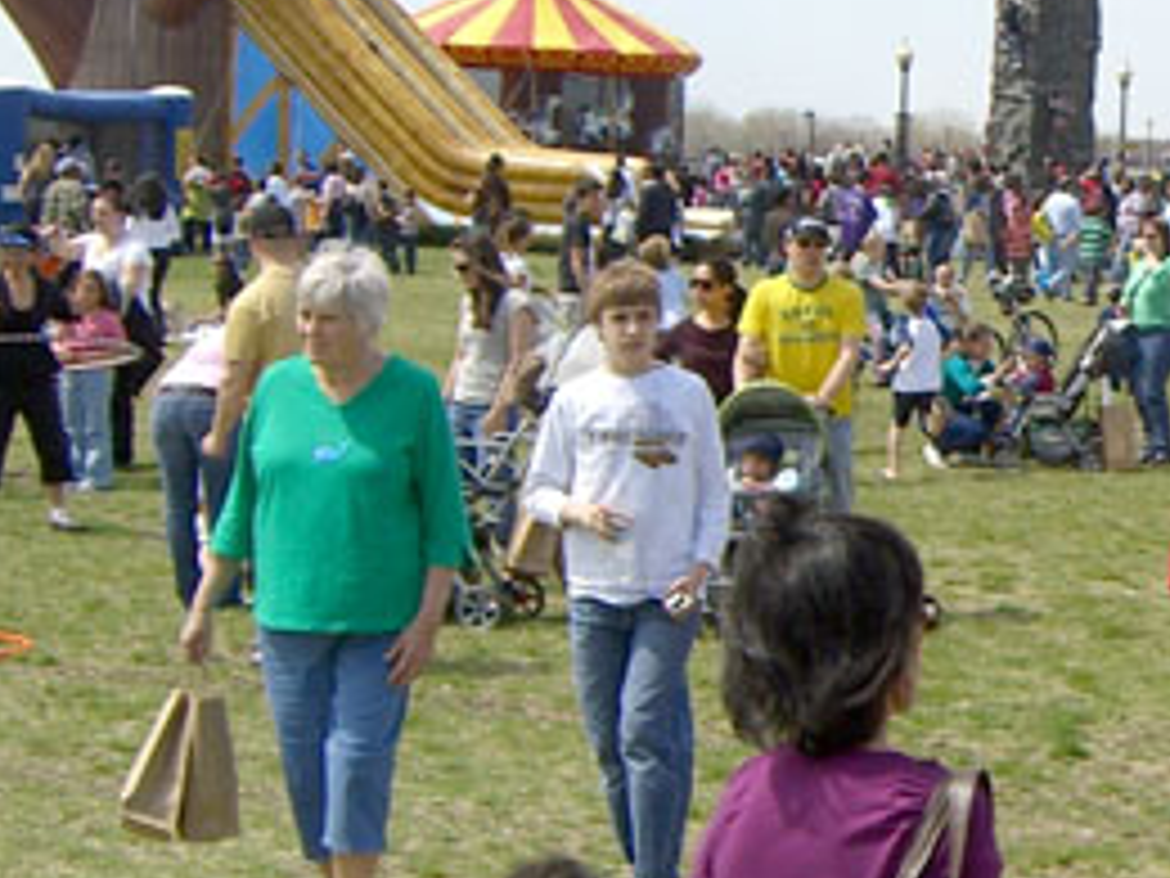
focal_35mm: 117
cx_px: 1354
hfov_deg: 16.2
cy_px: 486
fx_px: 3955
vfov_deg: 12.7
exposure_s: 1/160
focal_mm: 7.9
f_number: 8
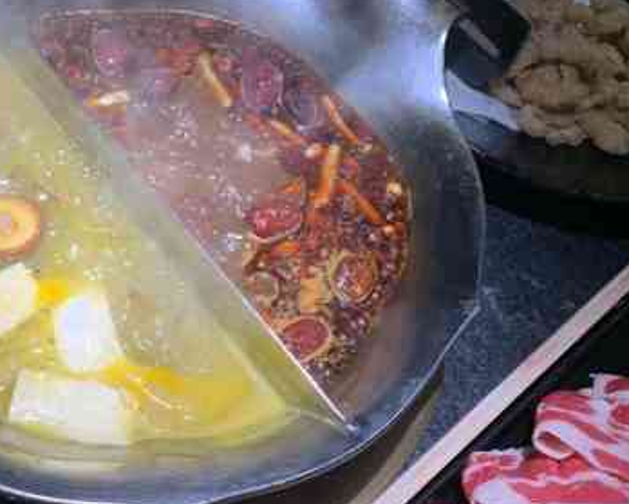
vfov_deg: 29.7
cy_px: 292
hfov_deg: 35.0
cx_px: 94
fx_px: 950
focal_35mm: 51
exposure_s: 1/60
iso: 125
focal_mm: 4.25
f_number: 1.8
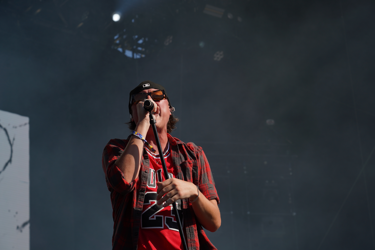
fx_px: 1094
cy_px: 125
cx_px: 188
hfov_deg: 19.5
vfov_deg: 13.0
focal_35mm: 105
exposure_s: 1/500
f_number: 8
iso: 100
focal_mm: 105
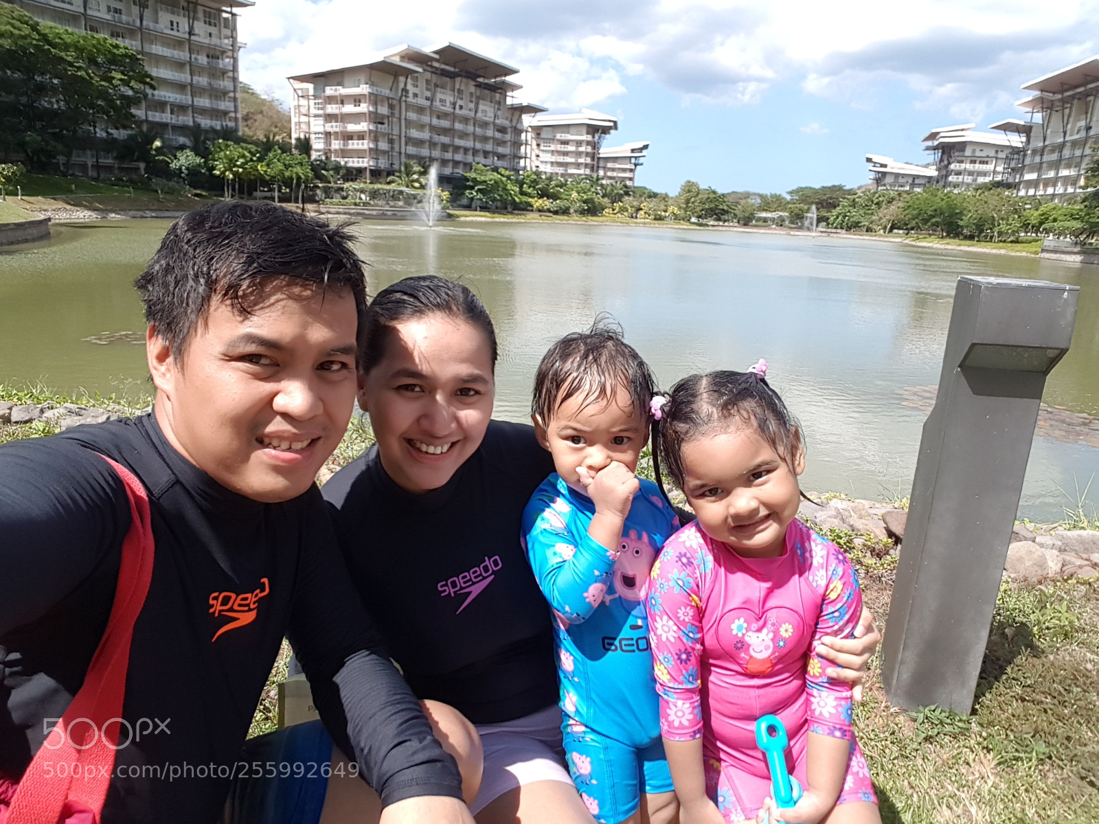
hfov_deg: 79.0
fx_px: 667
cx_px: 550
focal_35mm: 21
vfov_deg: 63.4
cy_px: 412
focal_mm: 2.1
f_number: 1.7
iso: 50
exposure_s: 1/1216
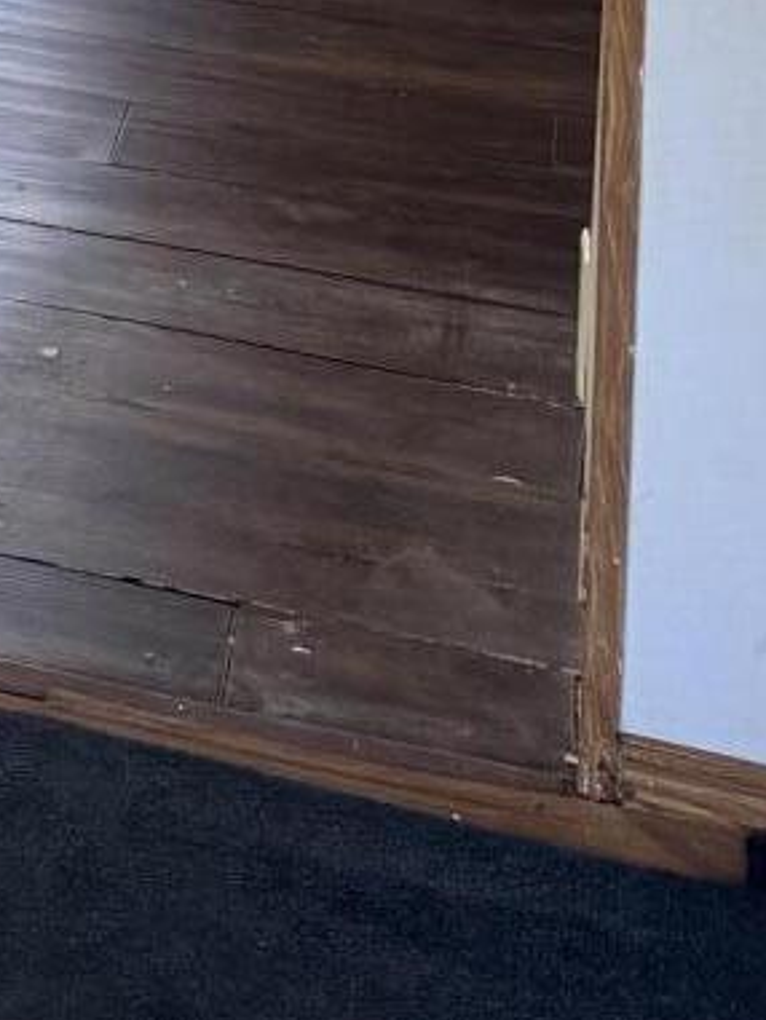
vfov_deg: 13.1
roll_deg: -0.2
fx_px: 3716
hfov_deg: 10.3
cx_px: -1034
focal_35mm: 126
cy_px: -1146
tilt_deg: -2.3
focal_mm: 6.76
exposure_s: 1/133
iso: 200
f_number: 1.78
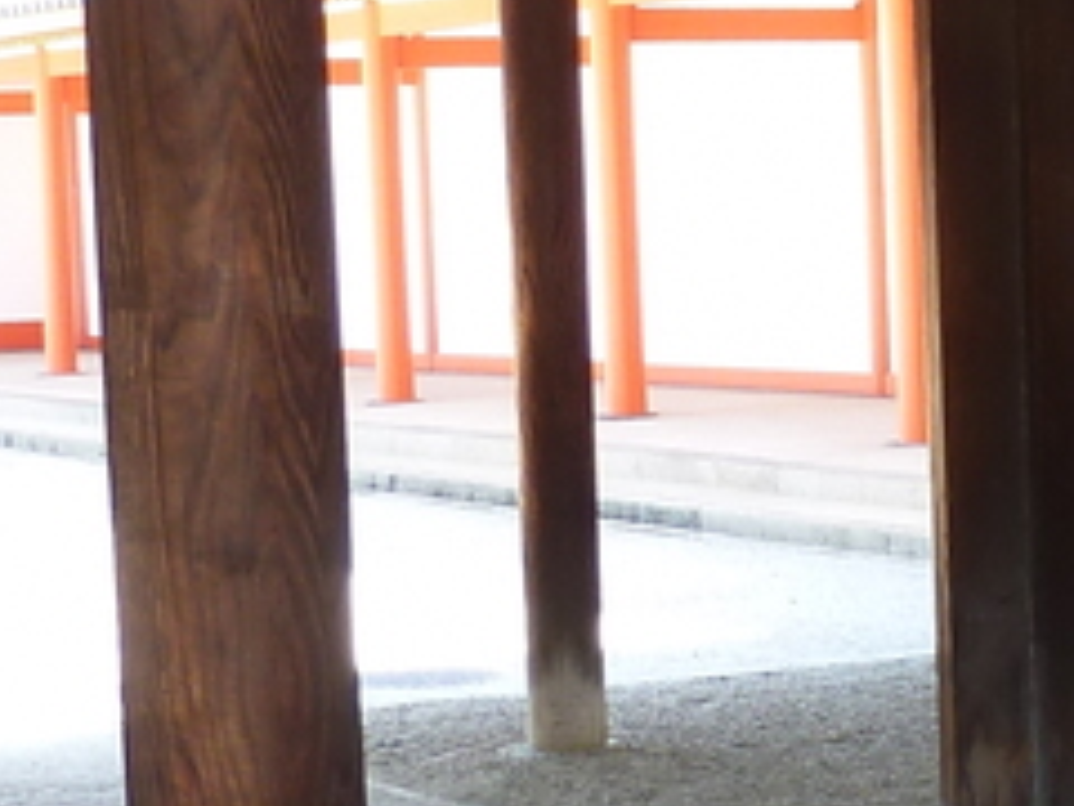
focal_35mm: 125
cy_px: 497
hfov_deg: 14.7
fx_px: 3878
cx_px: 1593
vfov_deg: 11.9
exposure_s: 1/40
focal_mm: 4.1
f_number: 3.3
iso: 80
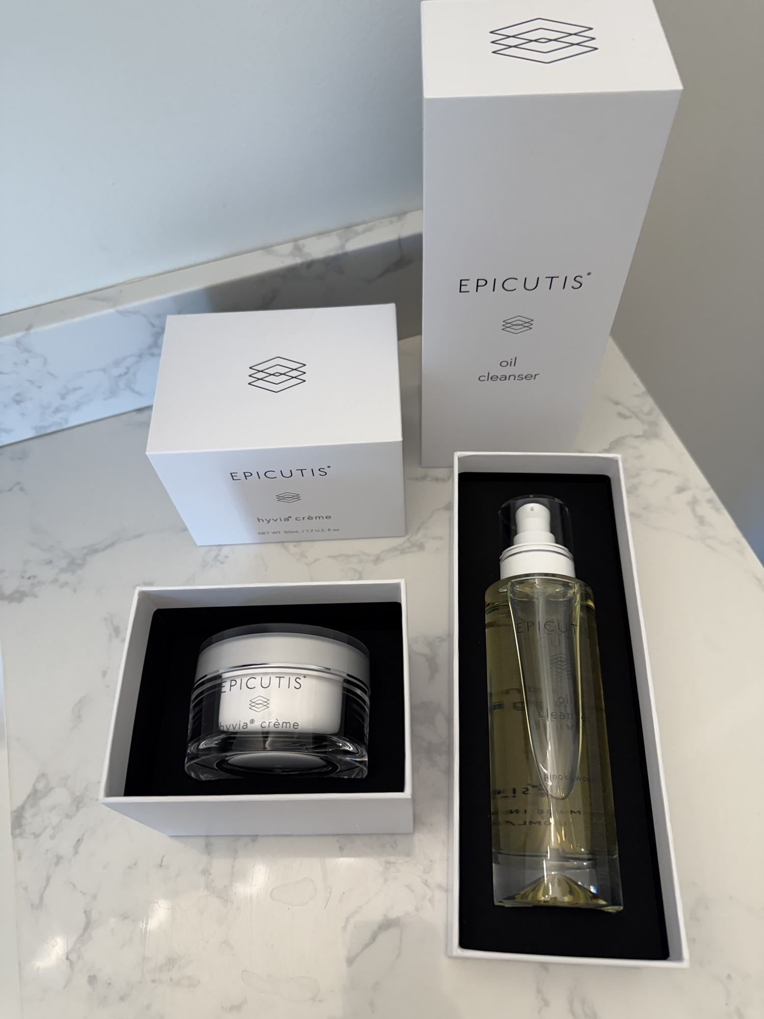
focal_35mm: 24
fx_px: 706
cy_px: 510
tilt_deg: -58.2
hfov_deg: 56.8
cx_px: 382
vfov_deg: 71.6
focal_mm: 6.76
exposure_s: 1/120
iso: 160
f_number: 1.78
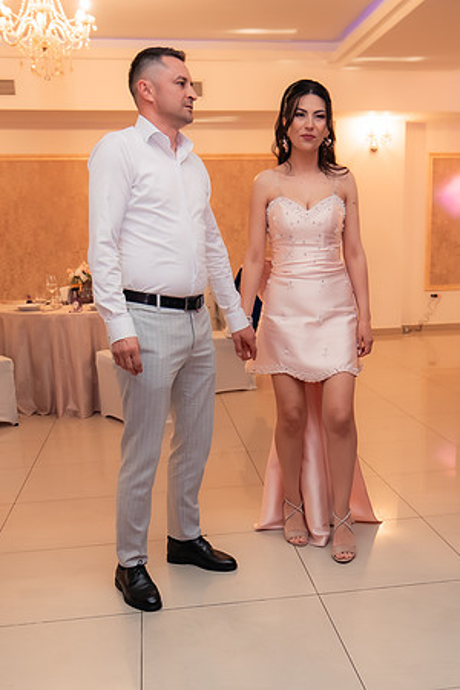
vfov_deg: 49.5
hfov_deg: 34.5
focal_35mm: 39
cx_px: 261
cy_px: 434
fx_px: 740
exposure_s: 1/200
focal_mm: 19
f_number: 2.8
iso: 1600
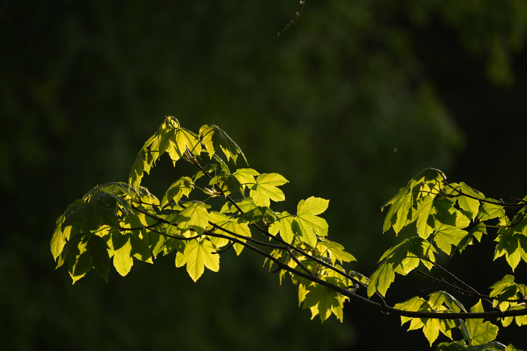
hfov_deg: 4.1
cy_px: 176
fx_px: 7319
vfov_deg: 2.7
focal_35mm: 500
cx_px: 264
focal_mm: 500
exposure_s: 1/1600
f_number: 5.6
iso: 800
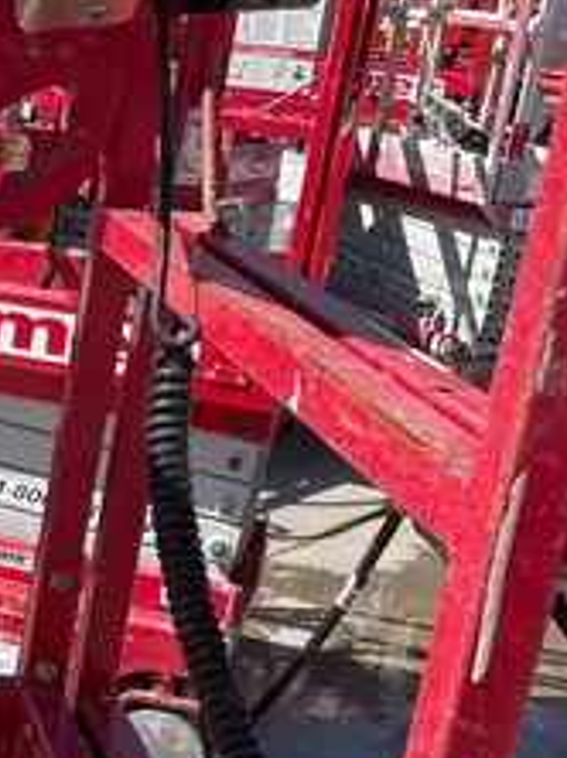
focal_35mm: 86
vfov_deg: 22.5
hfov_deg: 16.2
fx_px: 1882
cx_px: -184
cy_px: 582
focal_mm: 4.2
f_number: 1.6
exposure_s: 1/2353
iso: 32
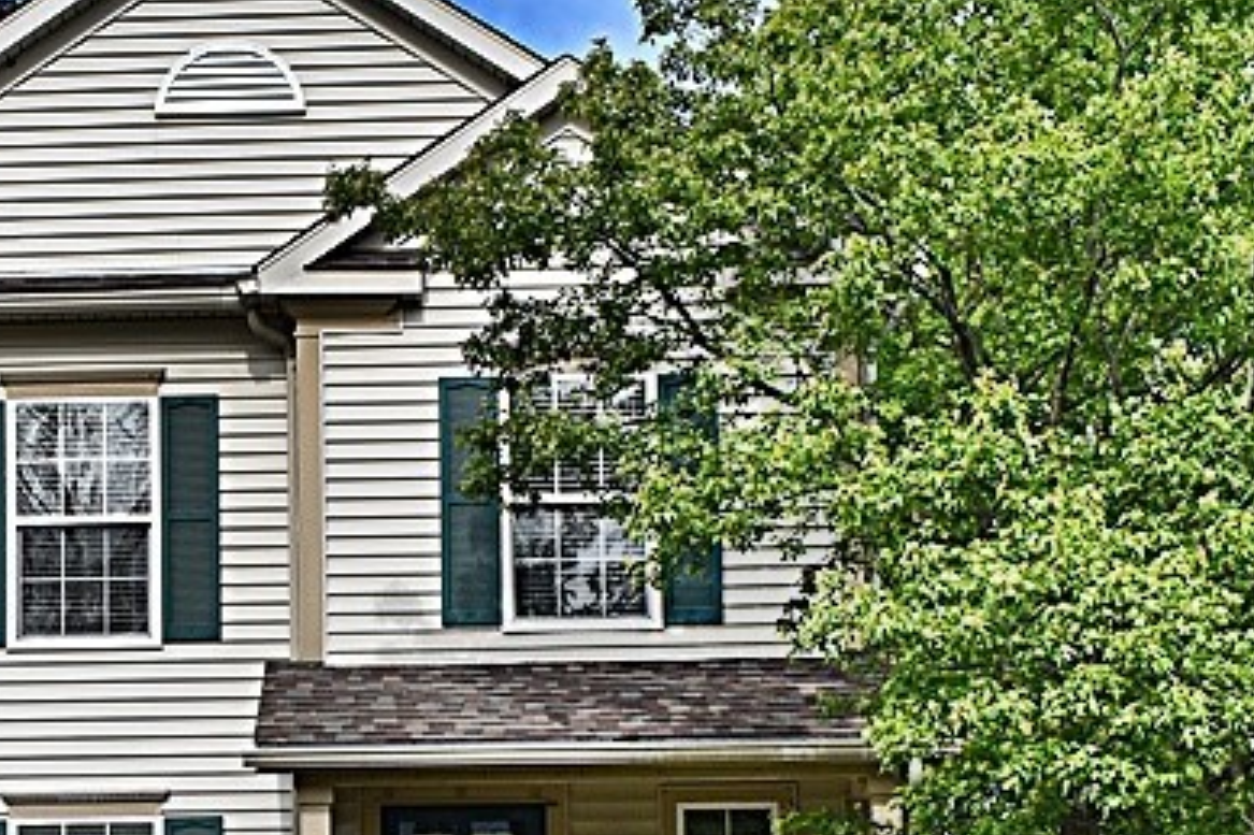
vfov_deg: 16.8
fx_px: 2751
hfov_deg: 25.4
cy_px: 862
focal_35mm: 79
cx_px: 313
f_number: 8
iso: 100
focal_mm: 20
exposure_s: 1/250
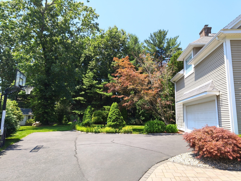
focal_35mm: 23
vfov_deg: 58.9
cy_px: 90
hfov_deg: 73.9
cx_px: 120
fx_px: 160
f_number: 1.7
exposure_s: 1/1190
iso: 50
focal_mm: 5.35
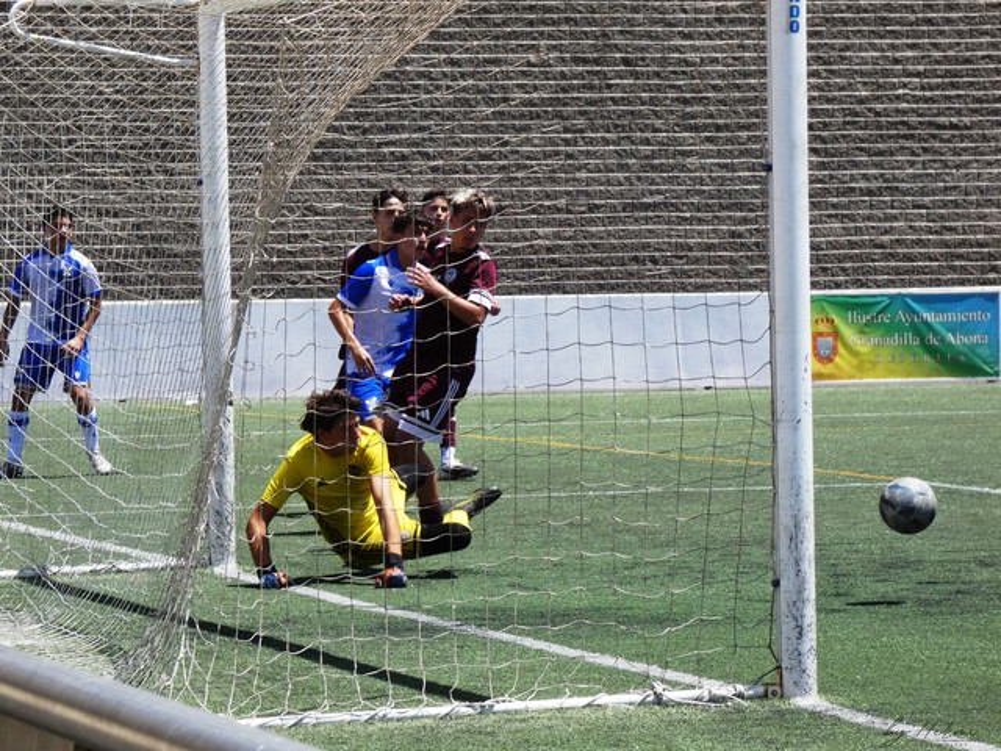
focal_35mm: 183
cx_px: 500
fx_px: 5292
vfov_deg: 8.1
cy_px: 376
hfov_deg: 10.8
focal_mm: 32.7
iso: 250
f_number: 5.5
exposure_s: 1/1000
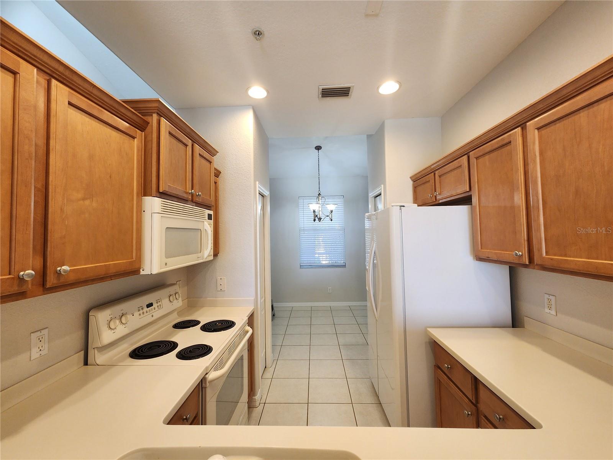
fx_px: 230
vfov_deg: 89.9
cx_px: 306
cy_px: 230
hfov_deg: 106.2
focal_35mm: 13
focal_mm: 2.2
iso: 160
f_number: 2.2
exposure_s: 1/60
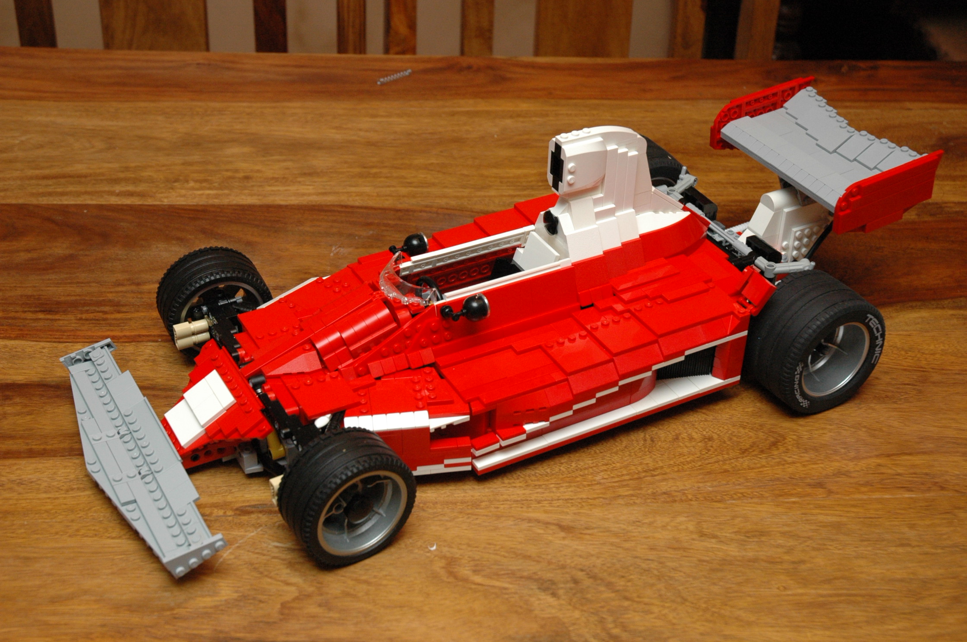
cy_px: 321
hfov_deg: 37.9
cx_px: 484
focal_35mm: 52
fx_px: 1409
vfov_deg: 25.7
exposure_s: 1/60
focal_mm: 35
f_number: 5.6
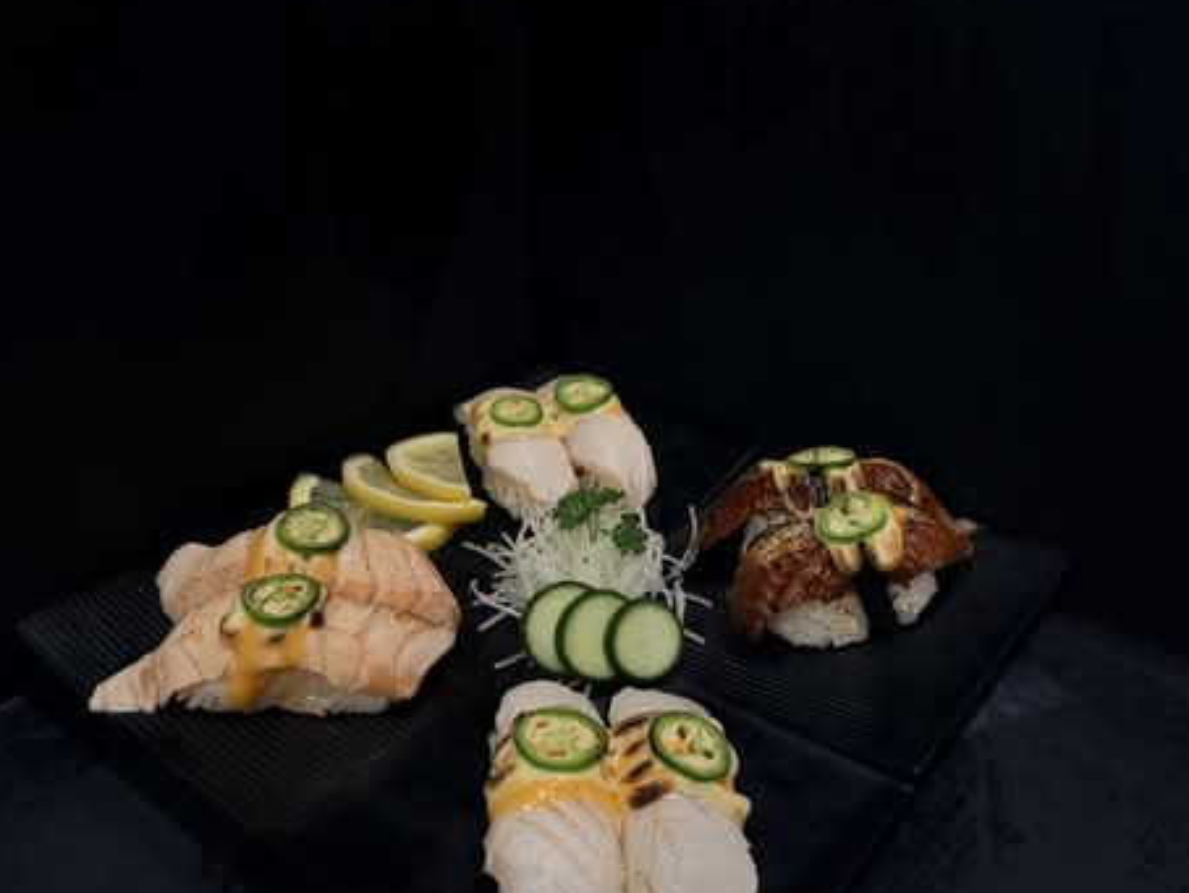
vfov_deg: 45.4
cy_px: 498
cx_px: 592
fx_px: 1065
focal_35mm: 31
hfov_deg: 58.3
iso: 250
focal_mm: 6.76
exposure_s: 1/60
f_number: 1.78
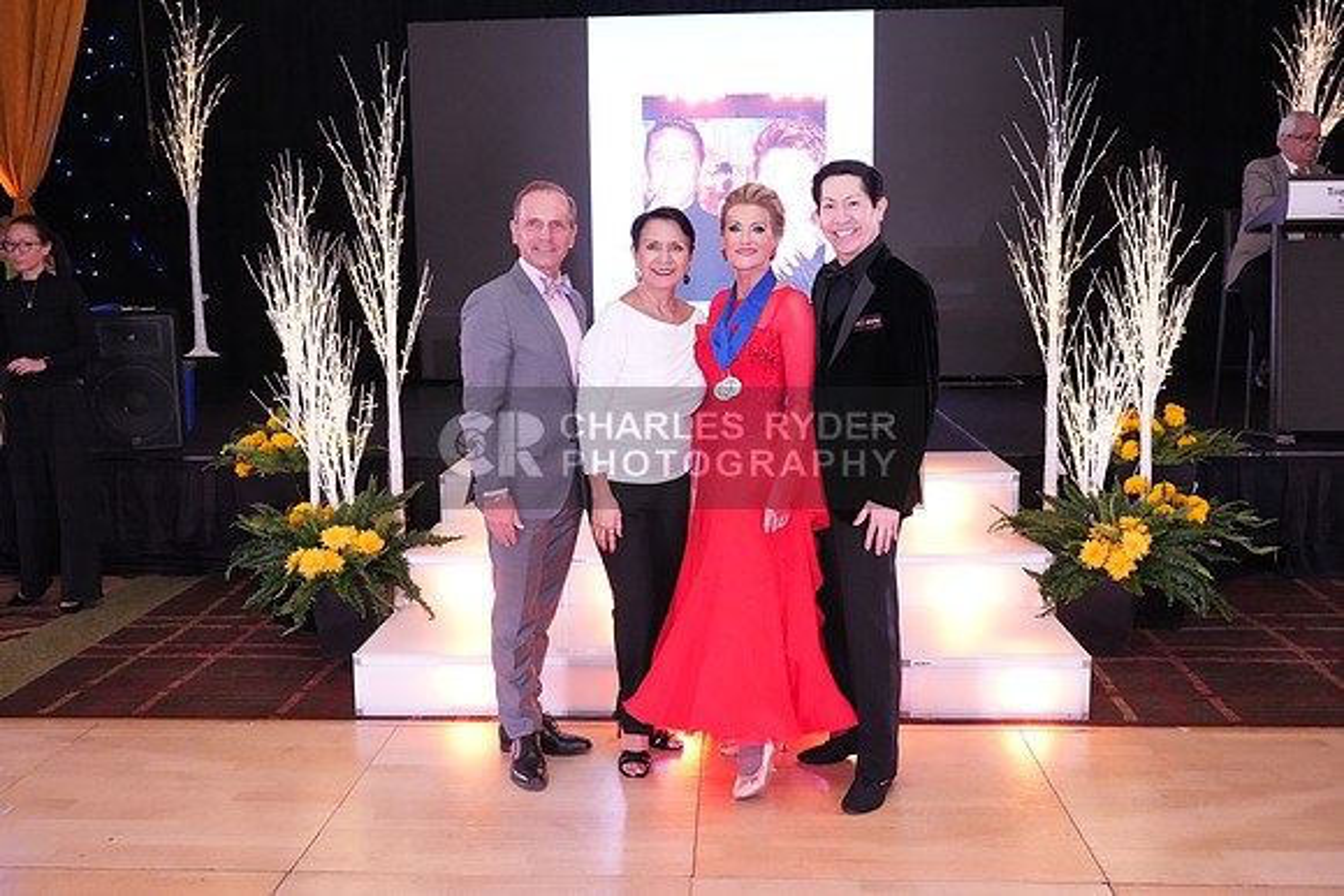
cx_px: 672
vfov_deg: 40.0
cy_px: 448
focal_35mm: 33
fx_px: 1232
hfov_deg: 57.2
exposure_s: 1/250
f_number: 7.1
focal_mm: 33
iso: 8000
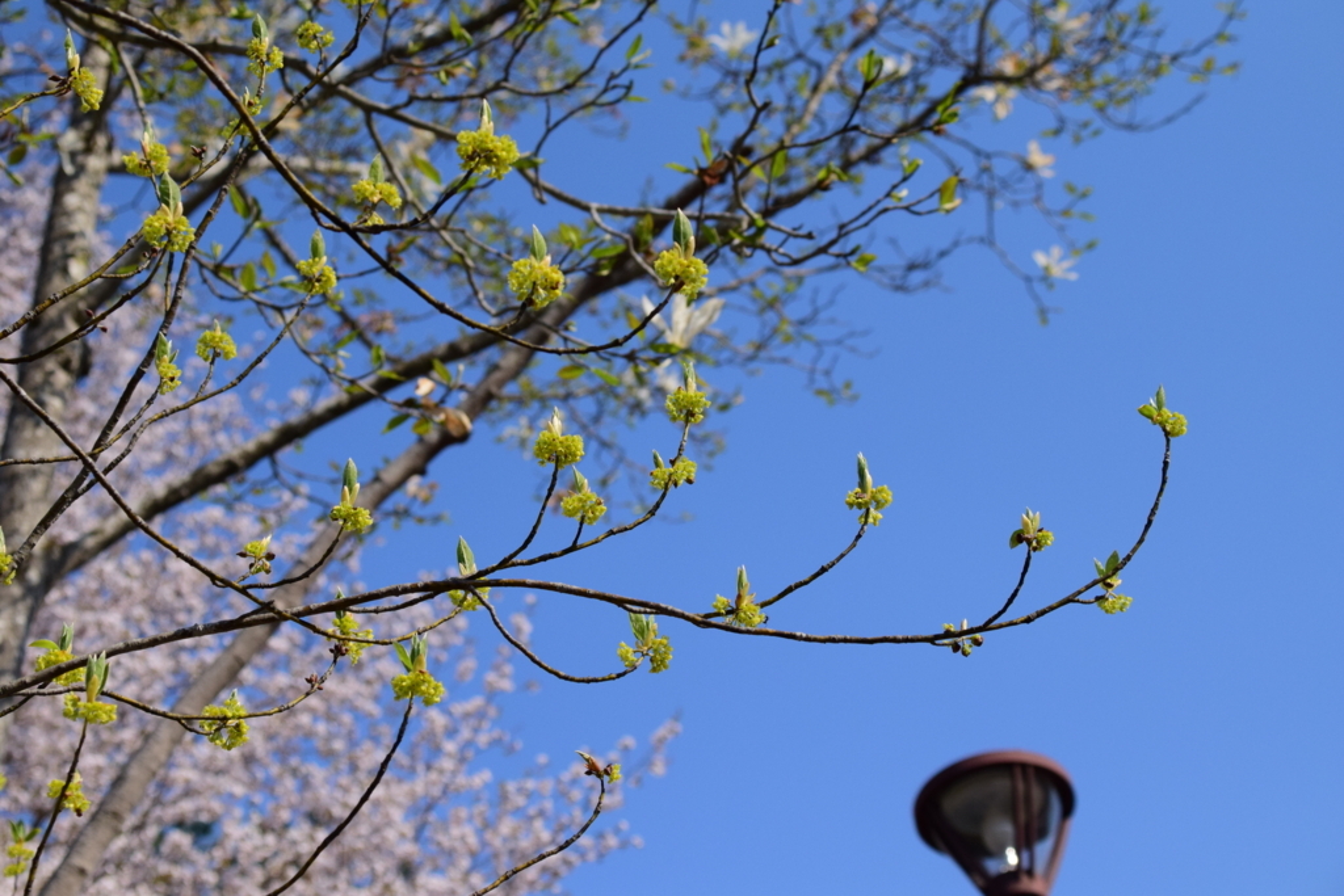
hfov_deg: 29.2
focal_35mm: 69
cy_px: 448
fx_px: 2576
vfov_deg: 19.7
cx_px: 672
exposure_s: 1/3200
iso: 800
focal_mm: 46
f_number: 7.1
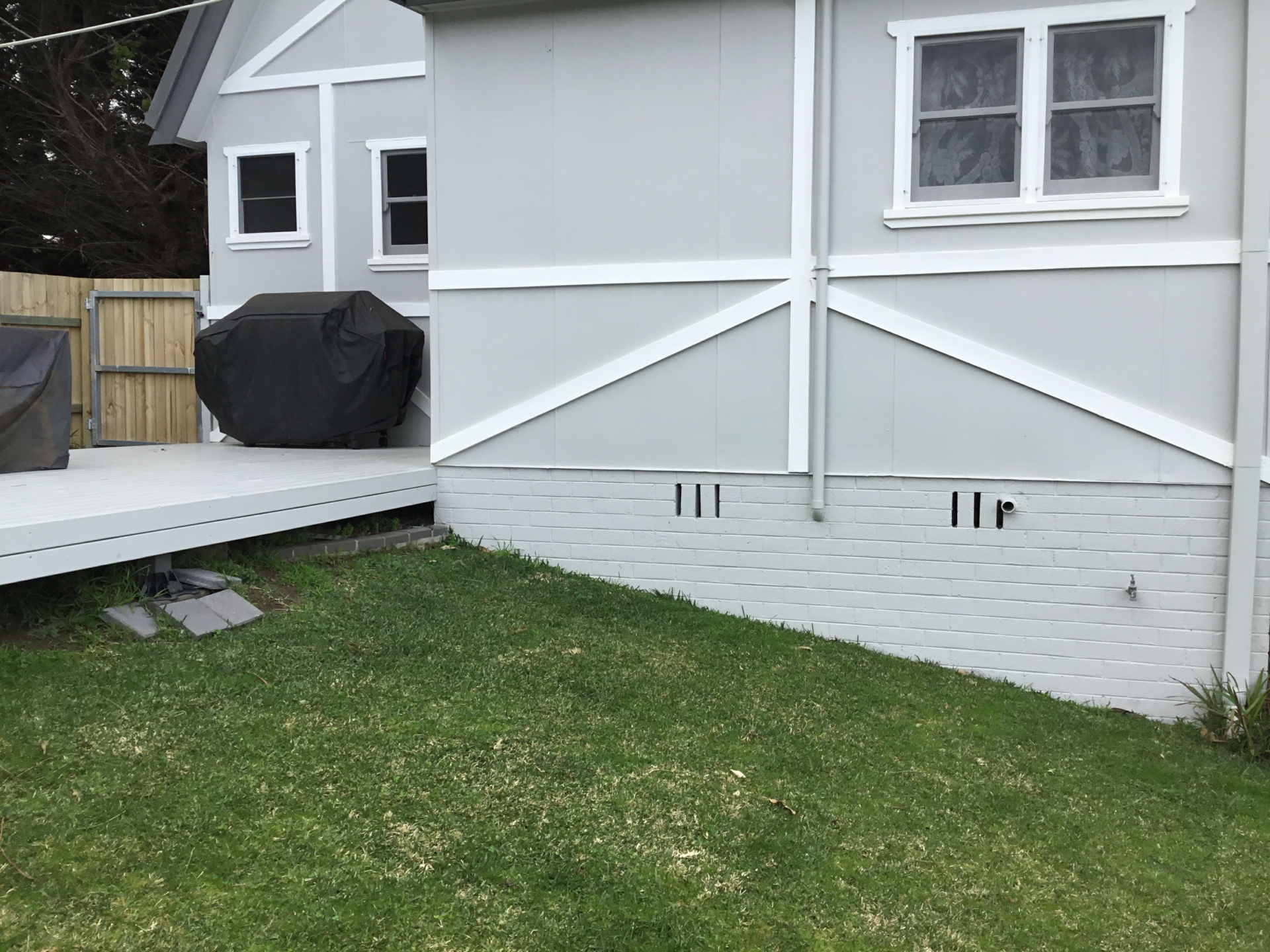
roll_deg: +0.1
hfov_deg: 58.4
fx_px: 1137
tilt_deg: -3.3
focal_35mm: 31
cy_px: 476
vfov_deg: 45.4
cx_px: 635
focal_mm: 3.3
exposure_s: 1/379
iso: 25
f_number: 2.4
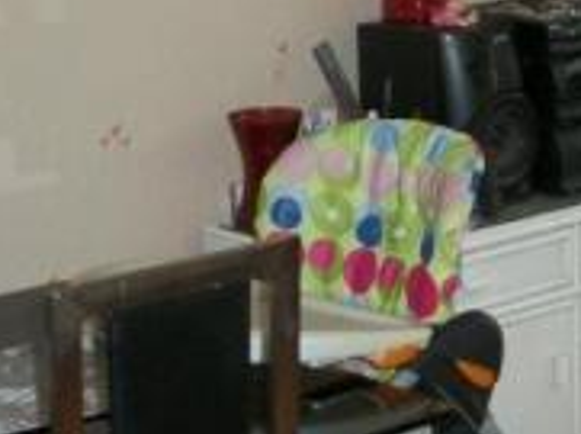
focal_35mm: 113
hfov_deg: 17.3
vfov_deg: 13.1
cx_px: 457
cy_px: 185
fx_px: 1893
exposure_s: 1/30
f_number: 3.1
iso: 160
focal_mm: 6.3
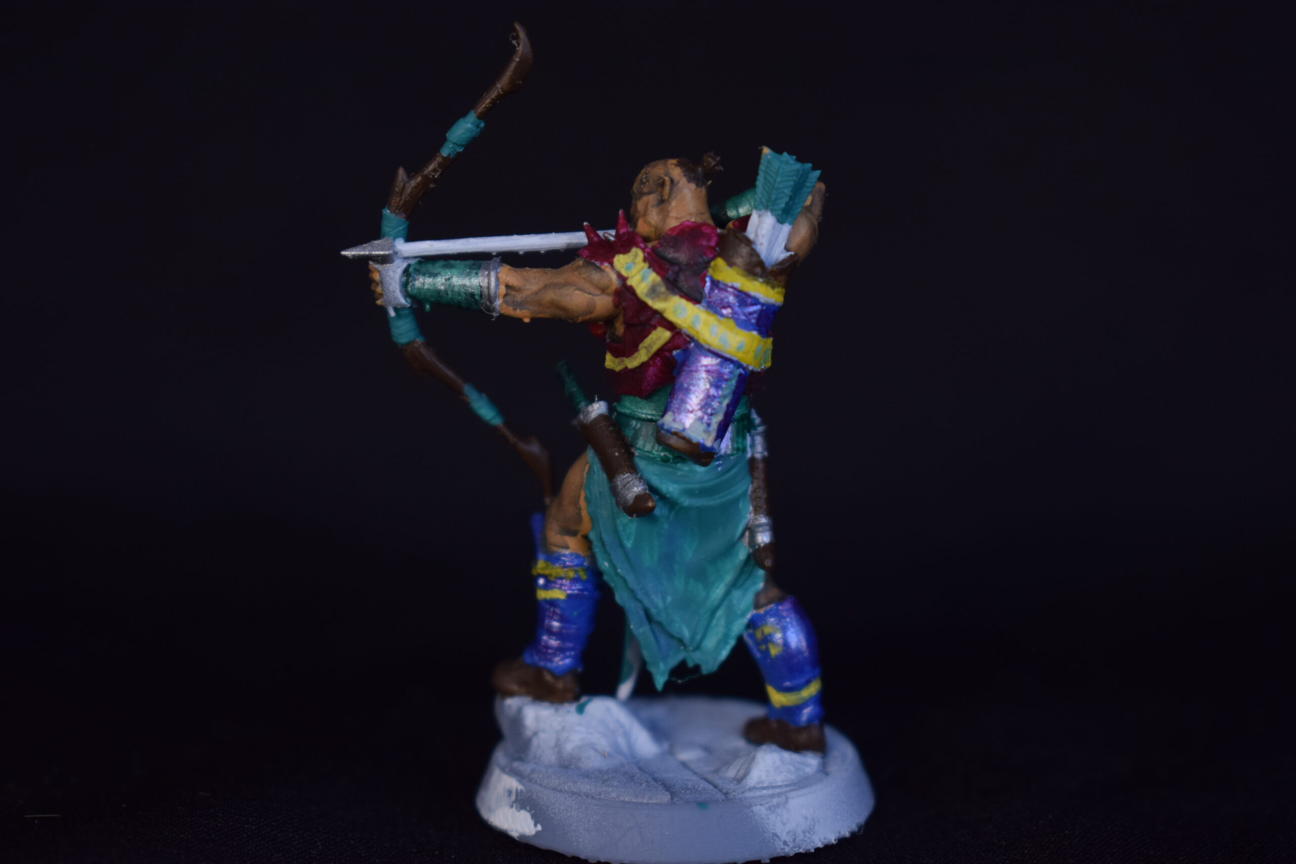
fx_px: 2970
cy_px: 432
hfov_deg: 24.6
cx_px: 648
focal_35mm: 82
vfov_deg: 16.6
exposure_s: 1/30
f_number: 5.6
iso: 400
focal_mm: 55
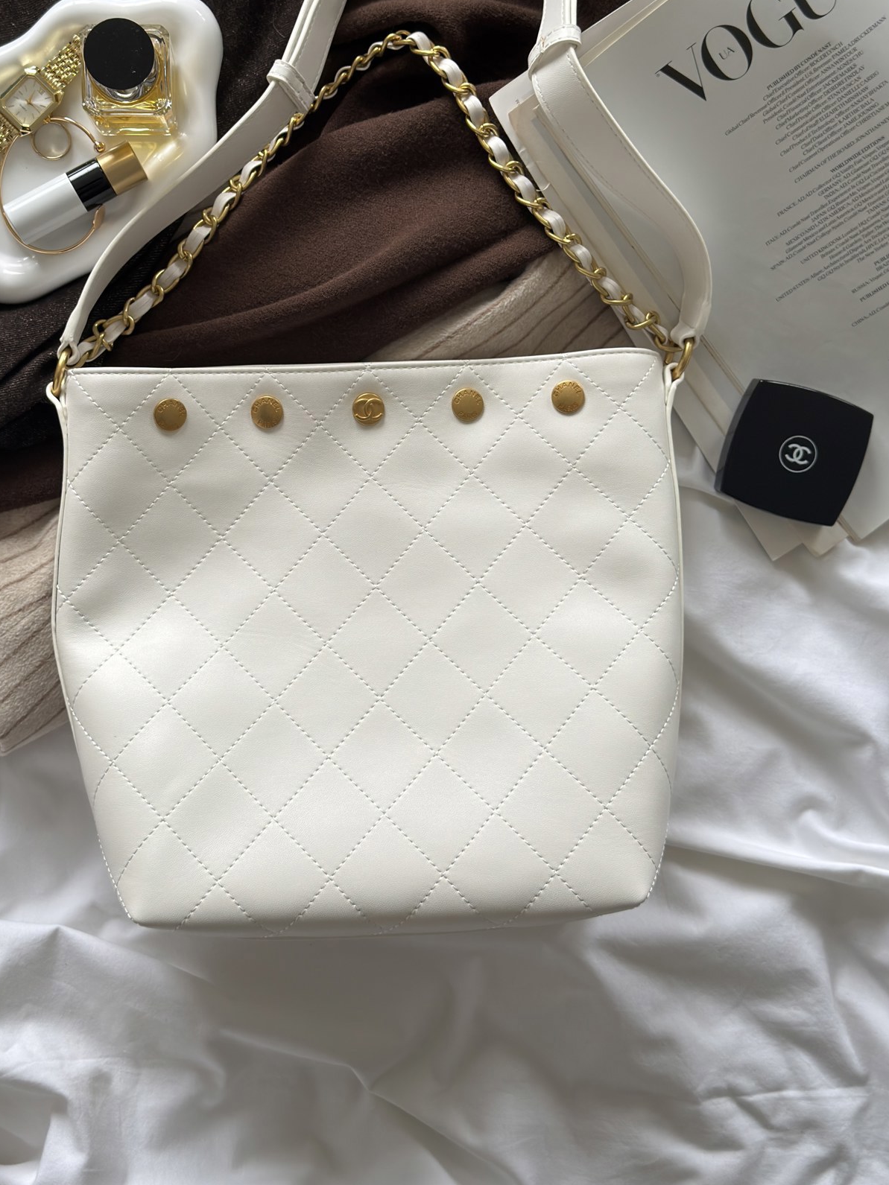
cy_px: 465
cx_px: 373
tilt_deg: -86.4
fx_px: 1507
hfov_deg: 32.8
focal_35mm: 44
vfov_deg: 42.7
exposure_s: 1/92
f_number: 1.78
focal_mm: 6.76
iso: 100
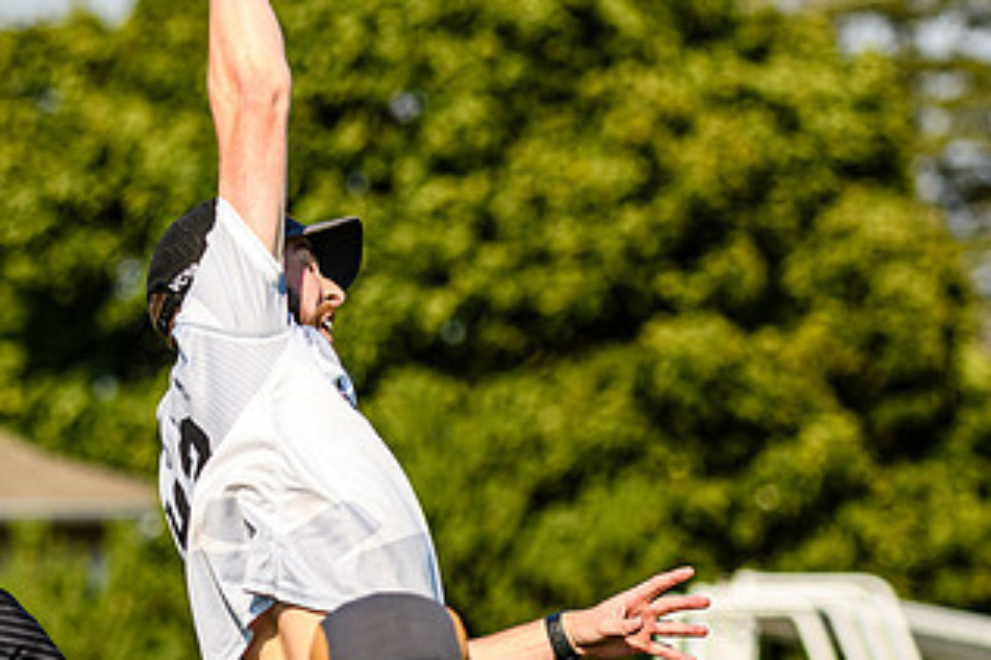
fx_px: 10565
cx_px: 241
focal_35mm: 384
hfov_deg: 5.4
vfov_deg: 3.6
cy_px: 294
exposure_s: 1/1250
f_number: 3.2
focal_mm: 110
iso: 100
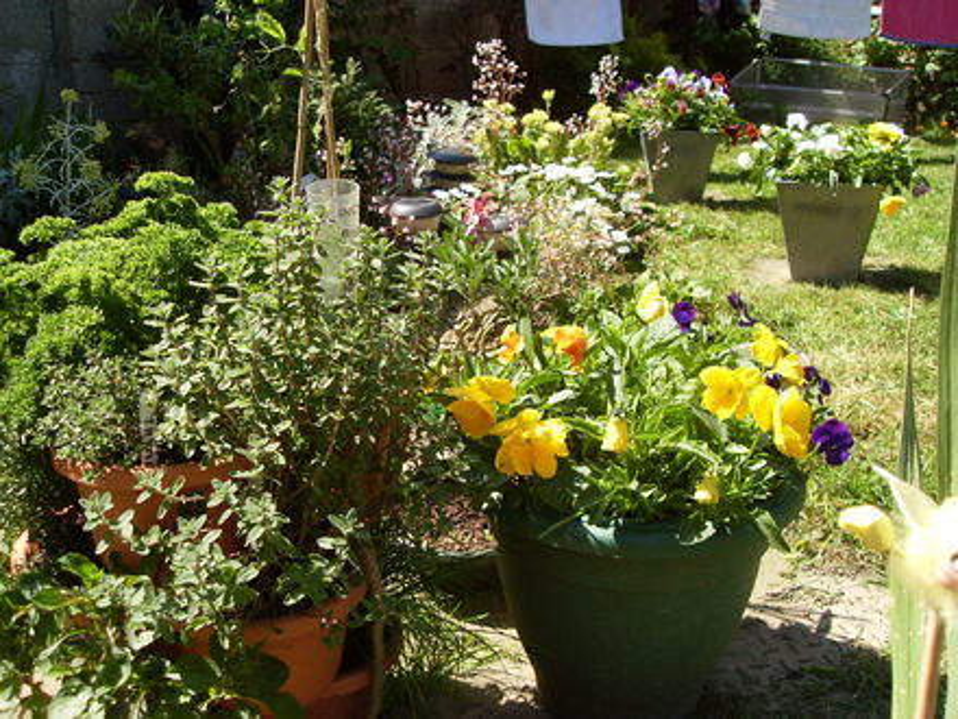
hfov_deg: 52.6
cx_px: 479
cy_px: 360
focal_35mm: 35
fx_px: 969
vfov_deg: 40.7
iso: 80
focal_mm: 6.3
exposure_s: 1/90
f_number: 7
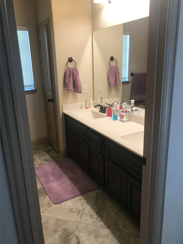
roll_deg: +1.6
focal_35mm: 28
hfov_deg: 49.7
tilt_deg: -15.1
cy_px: 122
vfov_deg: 63.4
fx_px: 197
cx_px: 92
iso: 25
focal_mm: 3.99
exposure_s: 1/30
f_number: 1.8
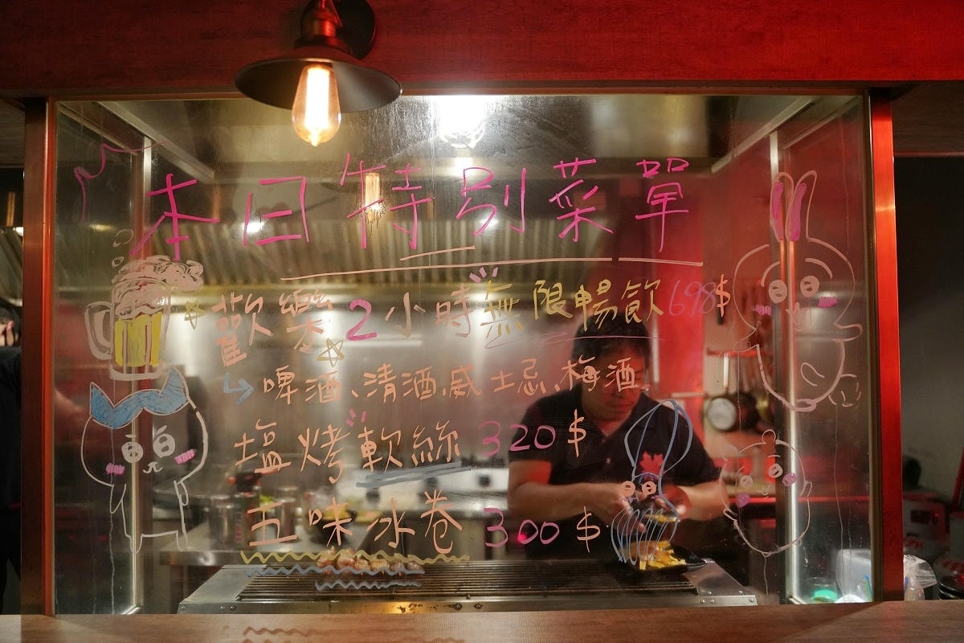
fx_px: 803
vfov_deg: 43.6
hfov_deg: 61.9
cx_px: 482
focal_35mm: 30
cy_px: 322
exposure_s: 1/160
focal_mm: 30
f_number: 2.8
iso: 4000
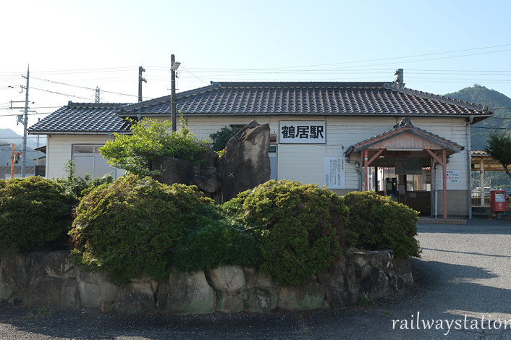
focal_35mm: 37
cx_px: 272
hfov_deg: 51.9
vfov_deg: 35.9
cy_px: 160
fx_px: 525
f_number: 7.1
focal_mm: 22.6
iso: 125
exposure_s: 1/150
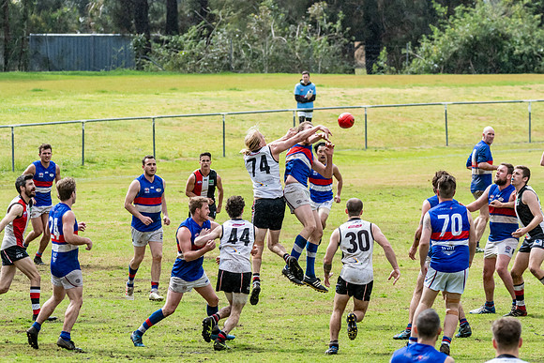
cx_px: 275
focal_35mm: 354
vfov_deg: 3.9
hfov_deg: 5.8
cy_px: 180
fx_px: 5347
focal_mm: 220
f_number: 7.1
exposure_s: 1/4000
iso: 1250
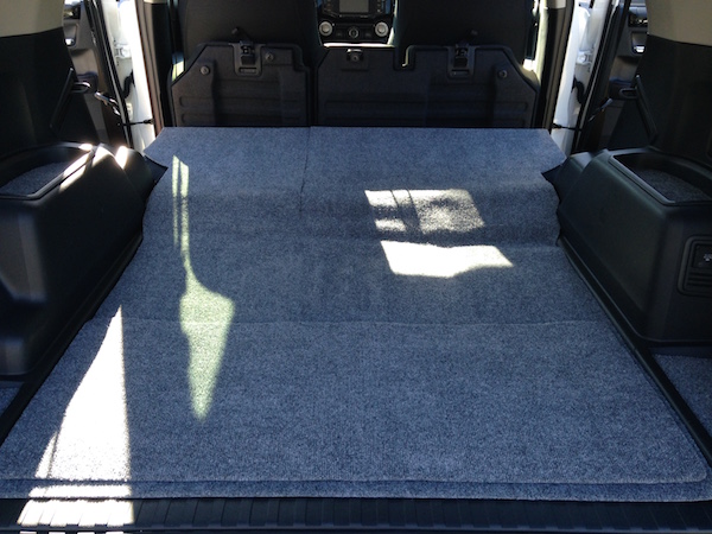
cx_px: 356
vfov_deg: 42.9
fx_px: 679
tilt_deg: -26.8
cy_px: 267
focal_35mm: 33
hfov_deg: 55.4
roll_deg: +1.2
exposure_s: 1/120
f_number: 2.4
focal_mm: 4.12
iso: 80
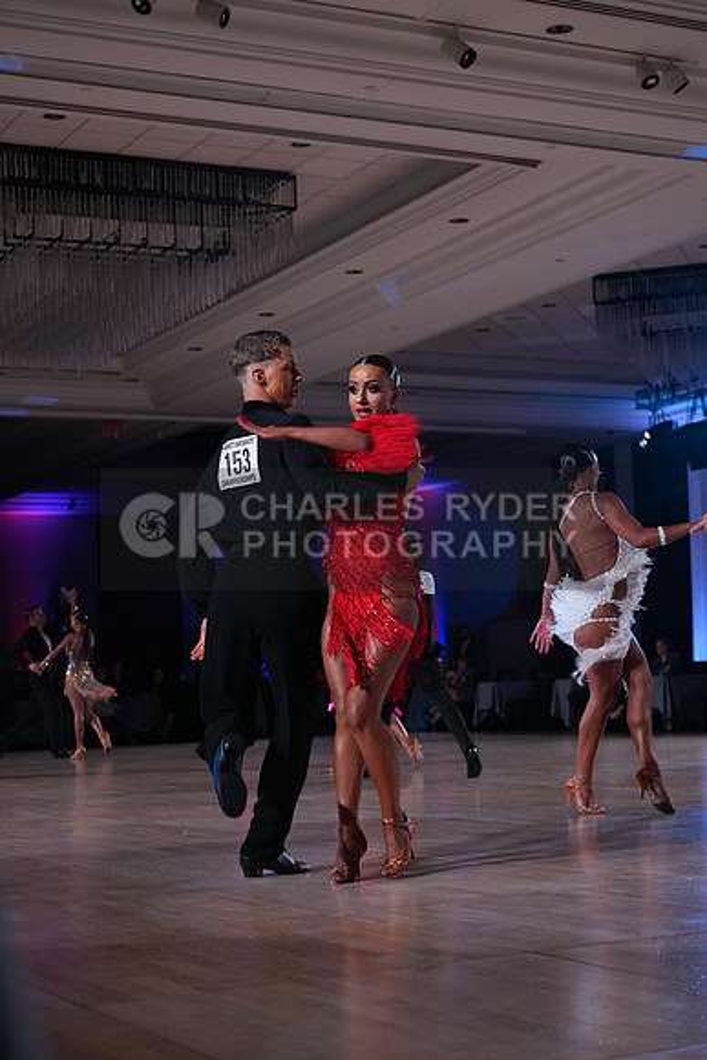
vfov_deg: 35.0
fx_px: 1678
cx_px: 354
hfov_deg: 23.8
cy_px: 530
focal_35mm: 57
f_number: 5
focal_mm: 57
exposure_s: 1/400
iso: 2500
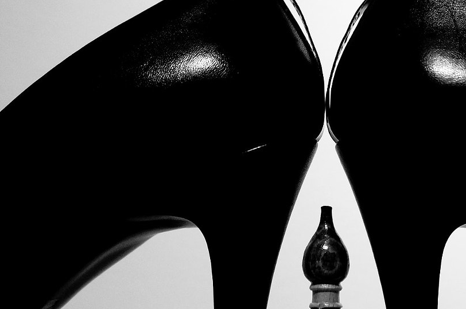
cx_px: 327
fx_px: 879
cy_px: 195
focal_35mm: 68
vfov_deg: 19.9
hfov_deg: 29.4
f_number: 4
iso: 1600
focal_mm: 23
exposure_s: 1/60
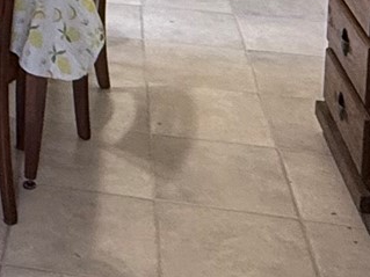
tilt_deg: -4.7
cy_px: -260
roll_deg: -1.0
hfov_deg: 20.0
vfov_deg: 14.1
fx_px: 962
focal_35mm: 90
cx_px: -106
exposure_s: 1/120
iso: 250
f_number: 2.2
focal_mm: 2.22
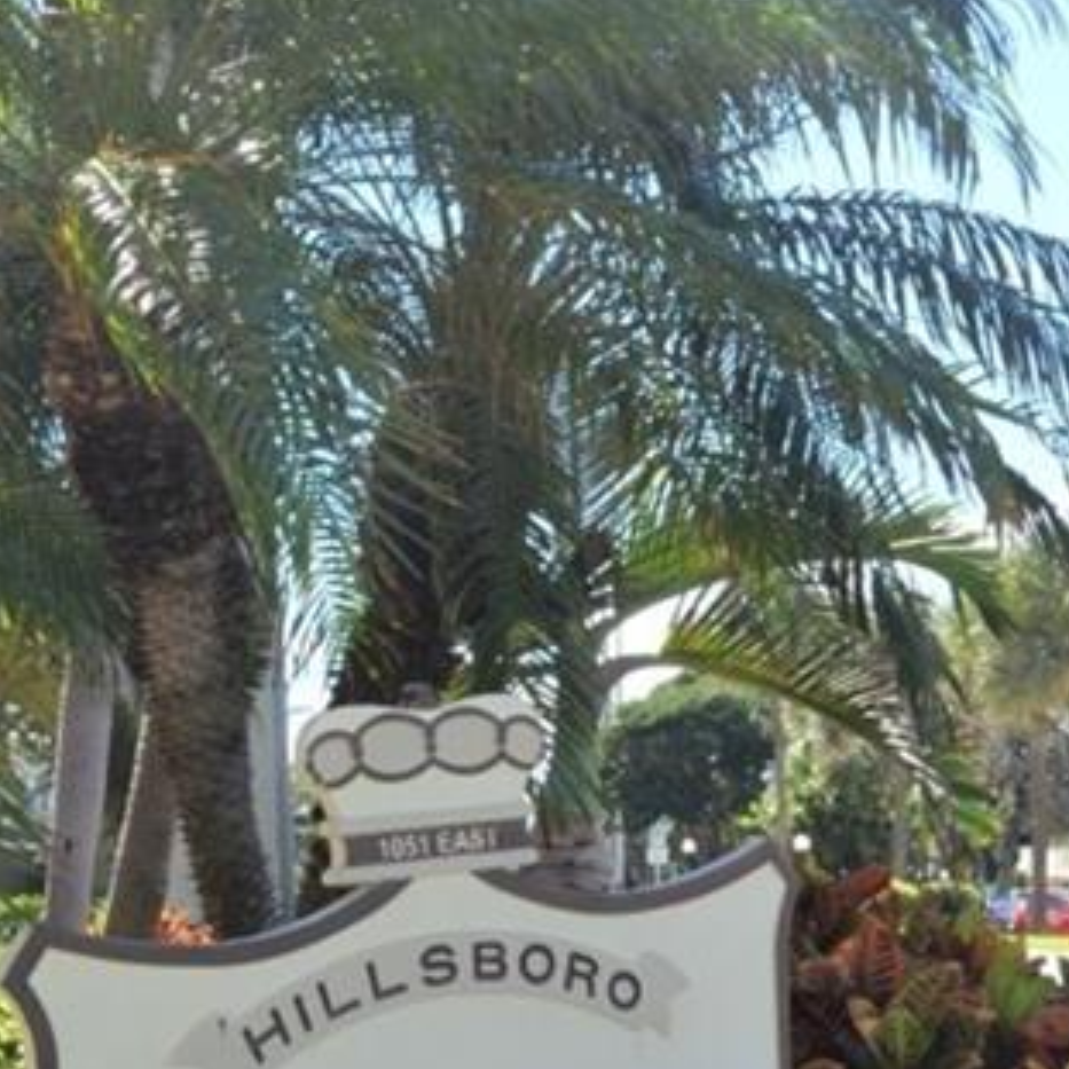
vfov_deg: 15.7
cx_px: 519
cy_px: 1040
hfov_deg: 16.0
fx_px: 3808
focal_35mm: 109
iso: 200
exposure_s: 1/250
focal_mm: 26
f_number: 8
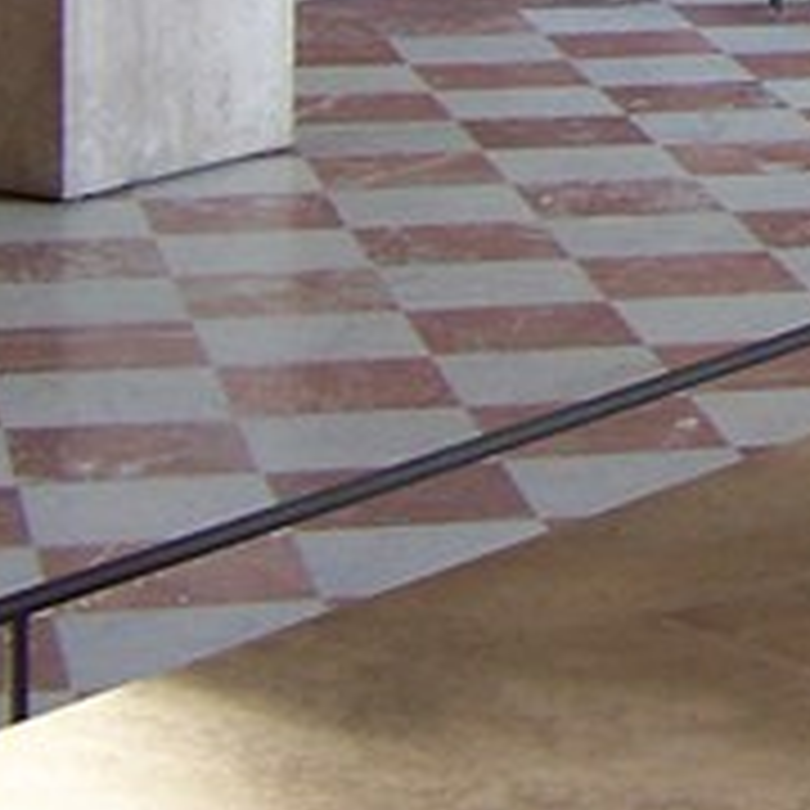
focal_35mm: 189
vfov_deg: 8.7
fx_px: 5004
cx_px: 1634
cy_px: -880
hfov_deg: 8.7
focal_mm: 5.85
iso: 64
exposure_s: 1/30
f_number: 2.8
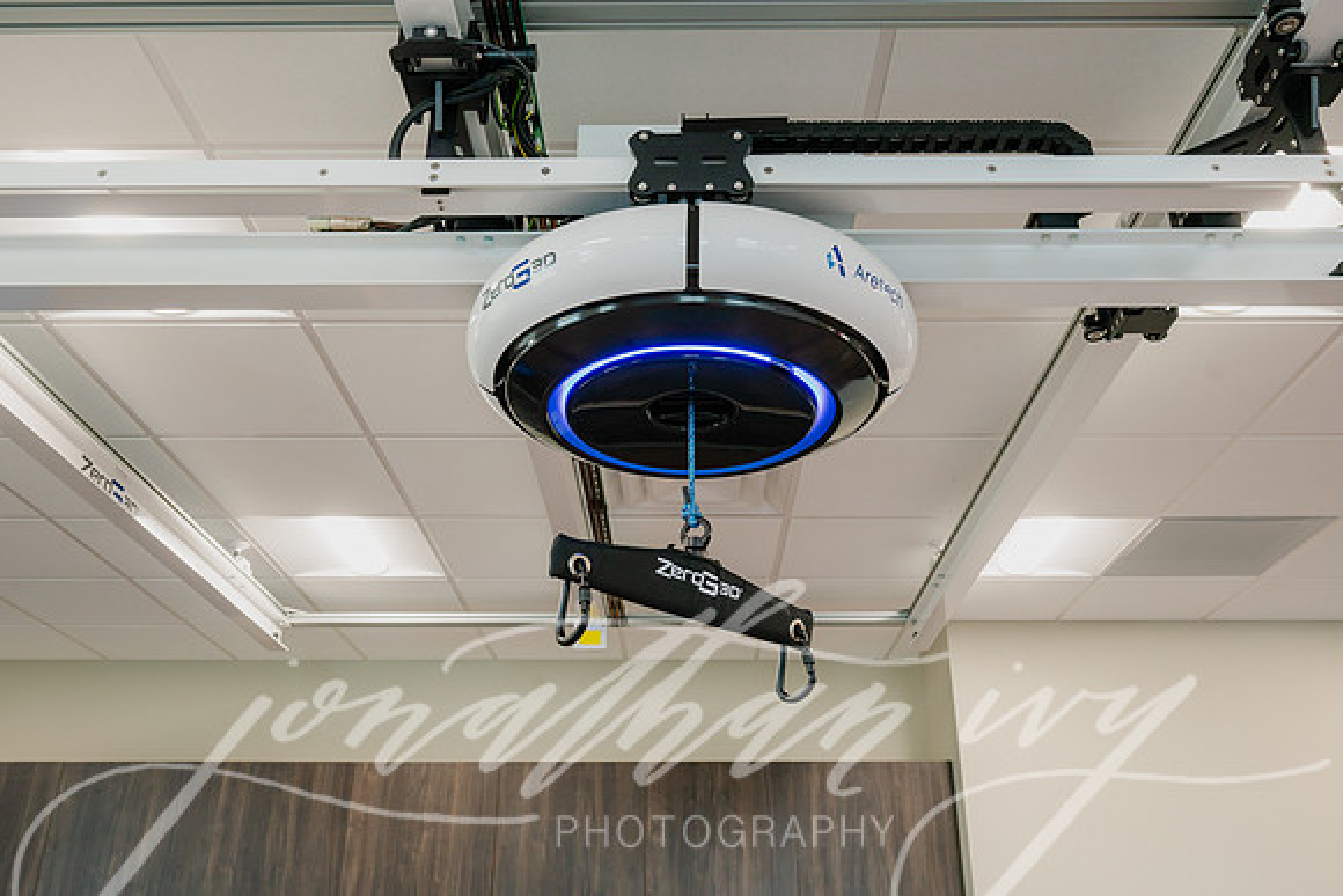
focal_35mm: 30
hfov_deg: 61.9
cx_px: 672
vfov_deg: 43.6
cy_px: 448
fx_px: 1119
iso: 400
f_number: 8
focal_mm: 30
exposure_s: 1/40
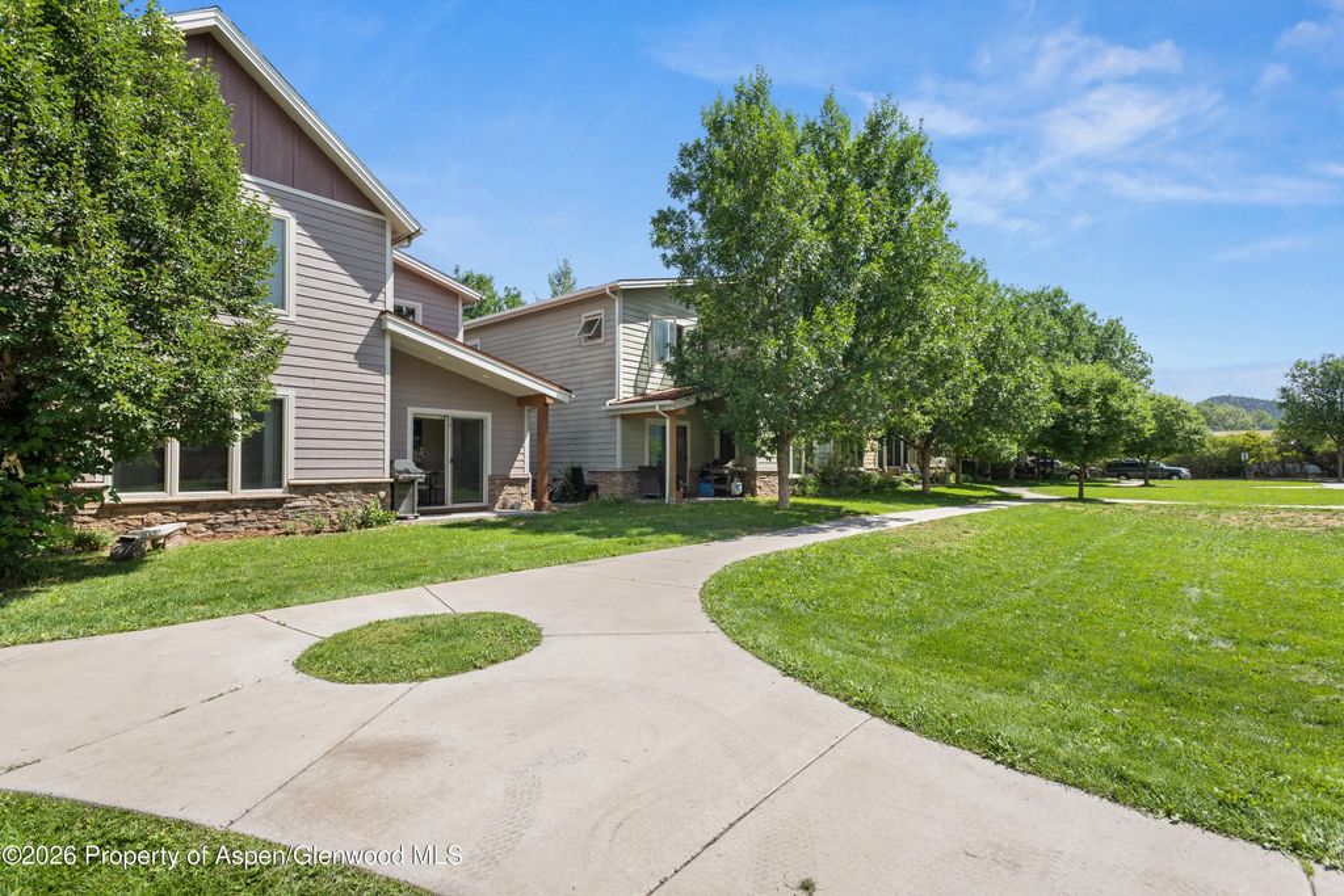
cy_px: 448
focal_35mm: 17
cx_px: 672
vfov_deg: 70.5
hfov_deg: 93.3
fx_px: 635
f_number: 7.1
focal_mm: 17
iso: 160
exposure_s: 1/125
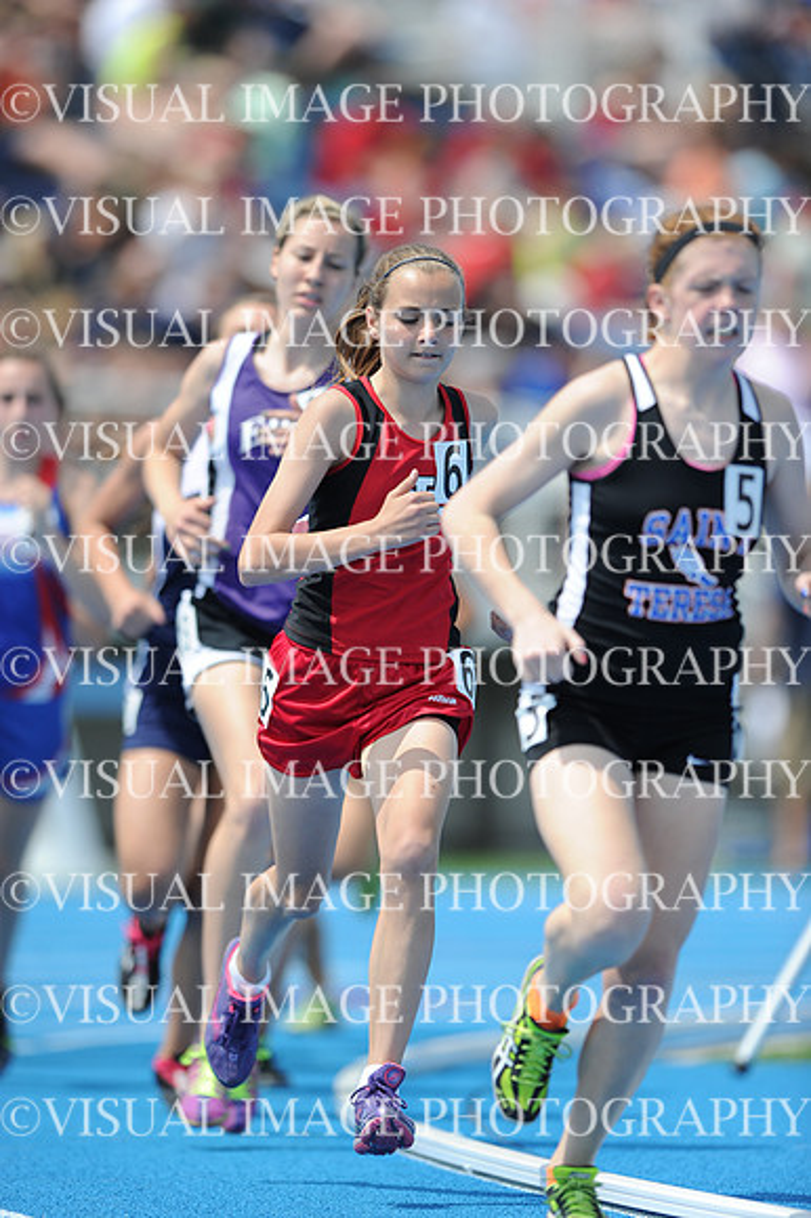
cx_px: 406
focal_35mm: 400
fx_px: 13532
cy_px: 609
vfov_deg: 5.2
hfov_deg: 3.4
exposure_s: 1/2500
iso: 200
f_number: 3.5
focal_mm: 400
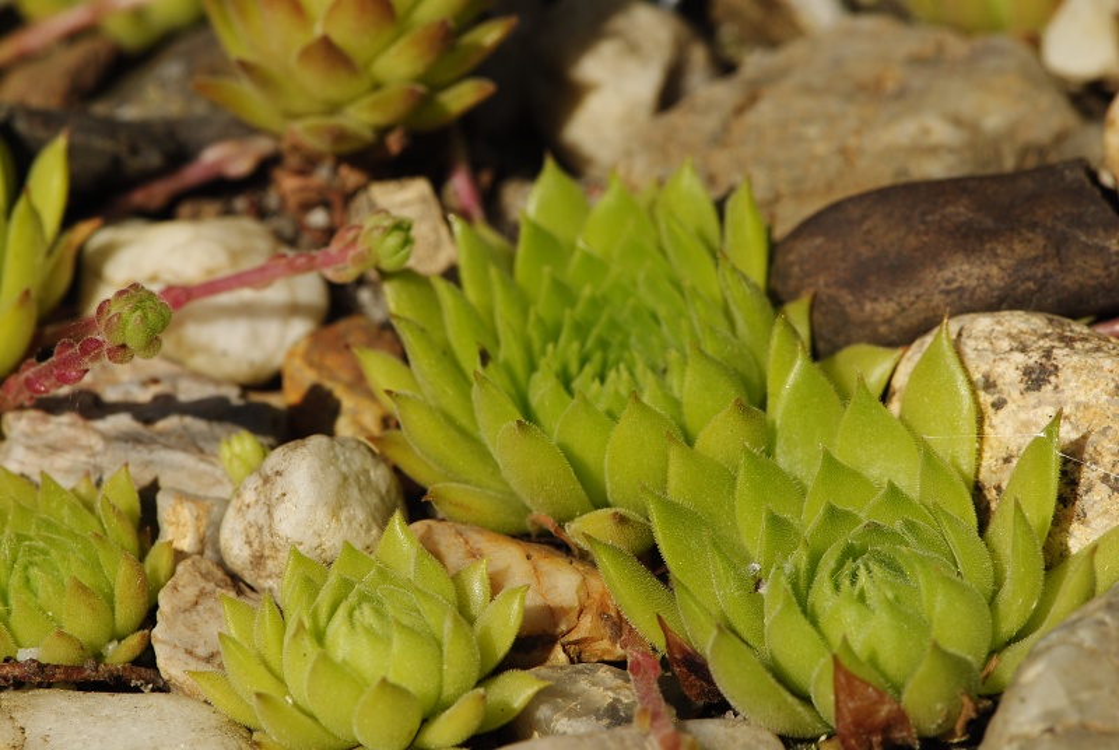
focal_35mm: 128
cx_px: 560
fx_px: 3969
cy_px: 375
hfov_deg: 16.0
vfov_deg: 10.8
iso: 100
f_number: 13
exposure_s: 1/200
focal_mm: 85
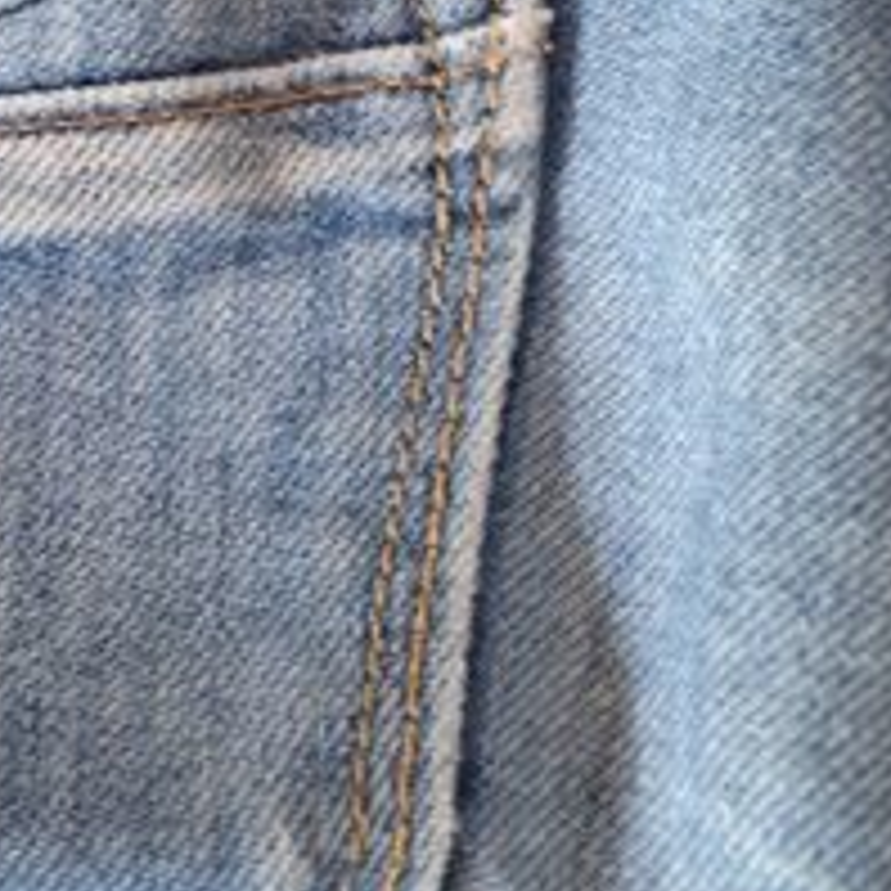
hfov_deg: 20.4
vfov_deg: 20.8
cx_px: -14
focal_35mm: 82
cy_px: 112
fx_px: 2388
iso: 320
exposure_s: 1/25
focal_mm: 5.54
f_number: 1.8
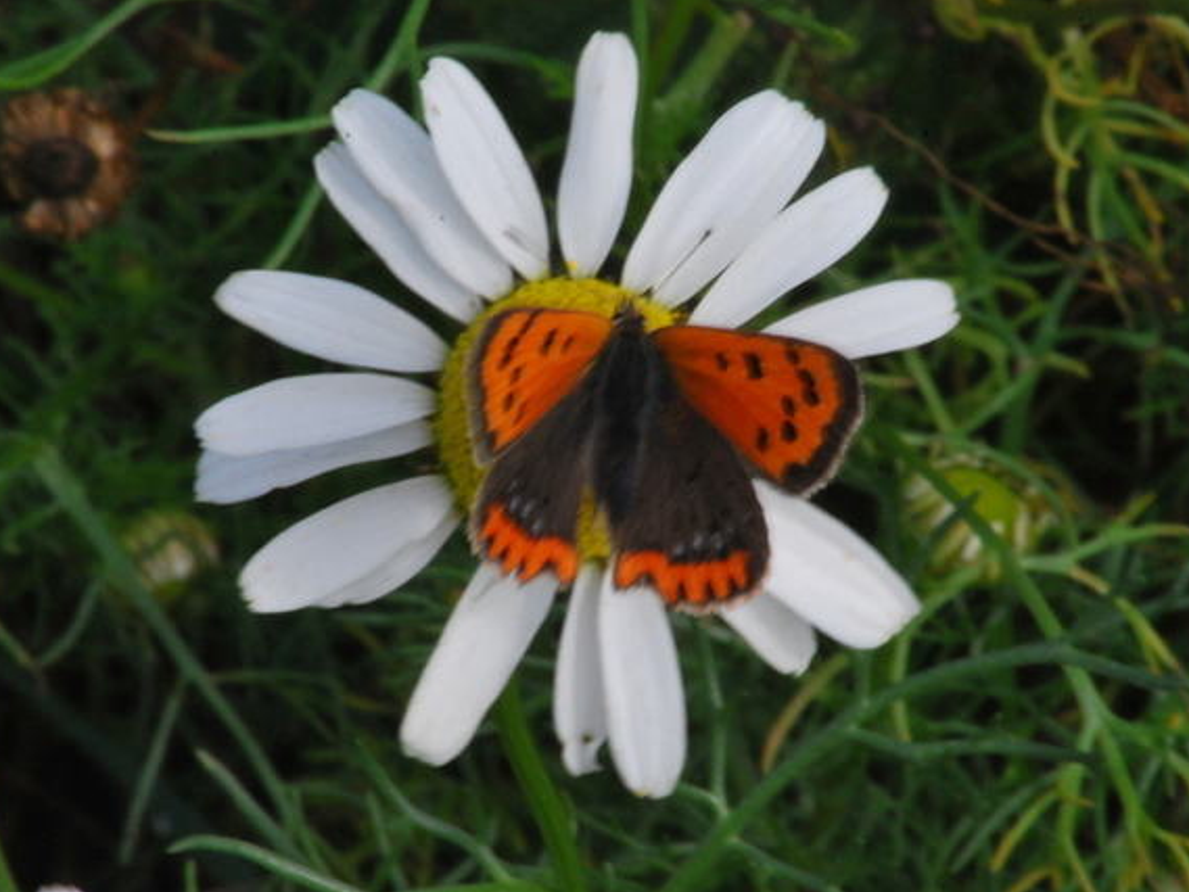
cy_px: 554
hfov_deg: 3.3
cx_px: 610
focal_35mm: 609
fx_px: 20923
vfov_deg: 2.4
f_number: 45
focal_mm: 300
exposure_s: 1/30
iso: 450
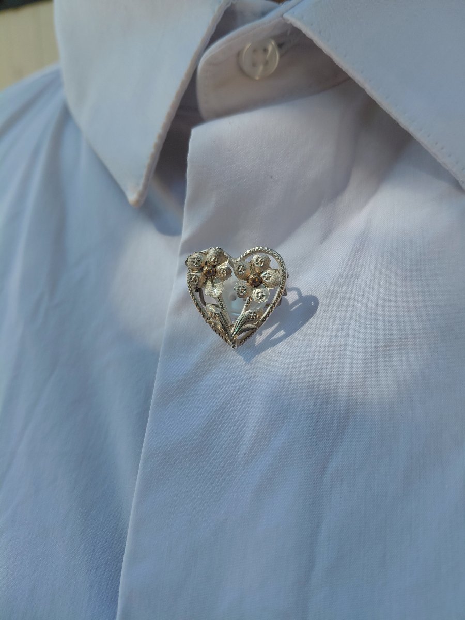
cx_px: 232
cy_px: 310
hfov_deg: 54.9
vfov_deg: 69.4
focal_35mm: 25
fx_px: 448
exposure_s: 1/894
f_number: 1.8
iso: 50
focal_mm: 4.69
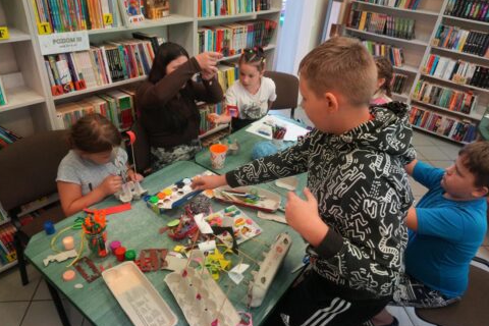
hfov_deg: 71.5
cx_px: 238
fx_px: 340
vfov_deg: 51.3
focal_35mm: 25
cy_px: 167
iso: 2000
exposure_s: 1/160
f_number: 3.5
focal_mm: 16
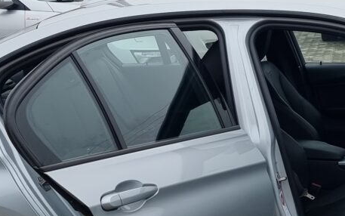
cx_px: 322
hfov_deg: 22.6
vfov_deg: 14.6
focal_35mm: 89
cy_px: 26
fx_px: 837
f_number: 1.8
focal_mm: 6.7
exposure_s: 1/100
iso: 50
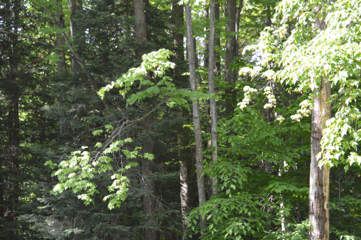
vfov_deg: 14.4
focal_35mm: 95
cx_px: 210
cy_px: 138
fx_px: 952
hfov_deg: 21.5
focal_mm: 40
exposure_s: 1/125
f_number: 5.6
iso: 220
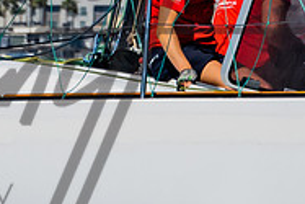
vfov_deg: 1.3
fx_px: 8792
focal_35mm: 1037
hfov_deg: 2.0
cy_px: -301
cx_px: 99
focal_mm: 130
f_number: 6.3
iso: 160
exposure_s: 1/2000
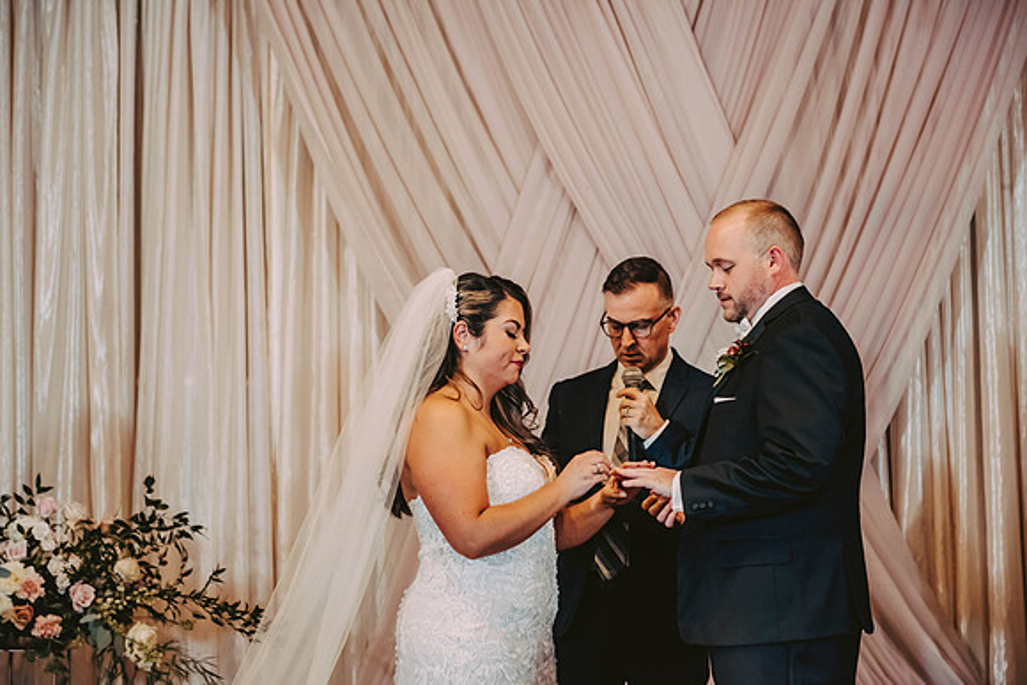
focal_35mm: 70
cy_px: 342
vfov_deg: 19.5
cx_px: 514
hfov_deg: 28.8
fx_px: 1997
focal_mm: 70
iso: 2000
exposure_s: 1/250
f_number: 3.2
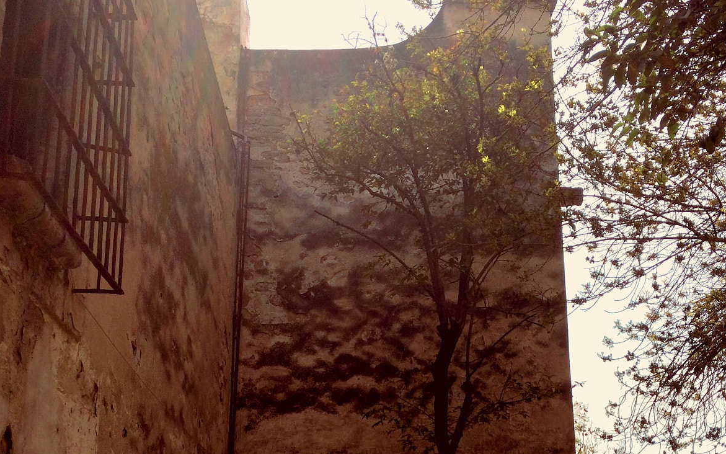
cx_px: 370
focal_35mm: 42
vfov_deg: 28.7
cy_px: 452
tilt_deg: +12.6
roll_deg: +2.0
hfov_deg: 47.2
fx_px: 831
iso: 32
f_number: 2.2
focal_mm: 4.15
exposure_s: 1/2053
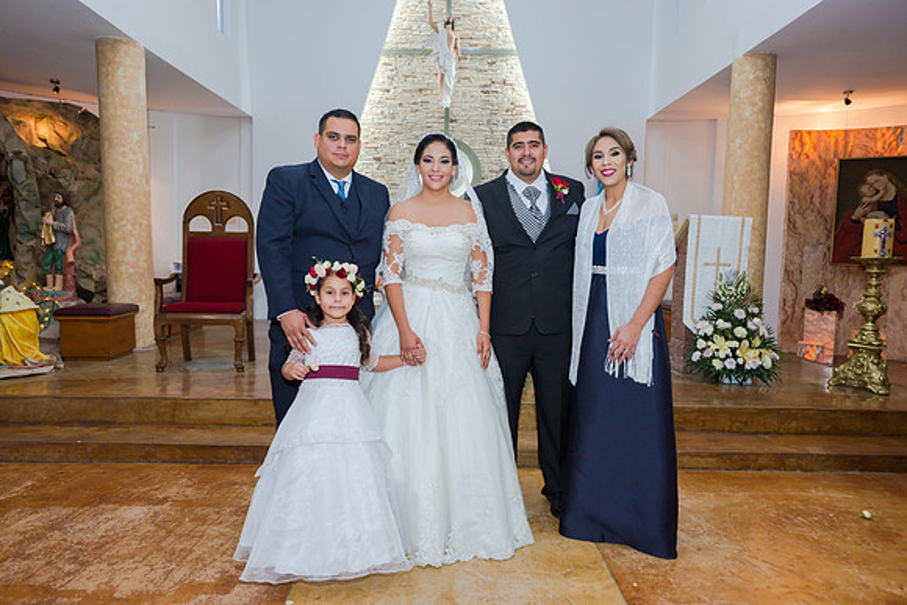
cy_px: 302
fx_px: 605
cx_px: 454
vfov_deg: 53.2
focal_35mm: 24
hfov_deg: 73.7
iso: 1600
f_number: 3.5
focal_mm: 24
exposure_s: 1/100
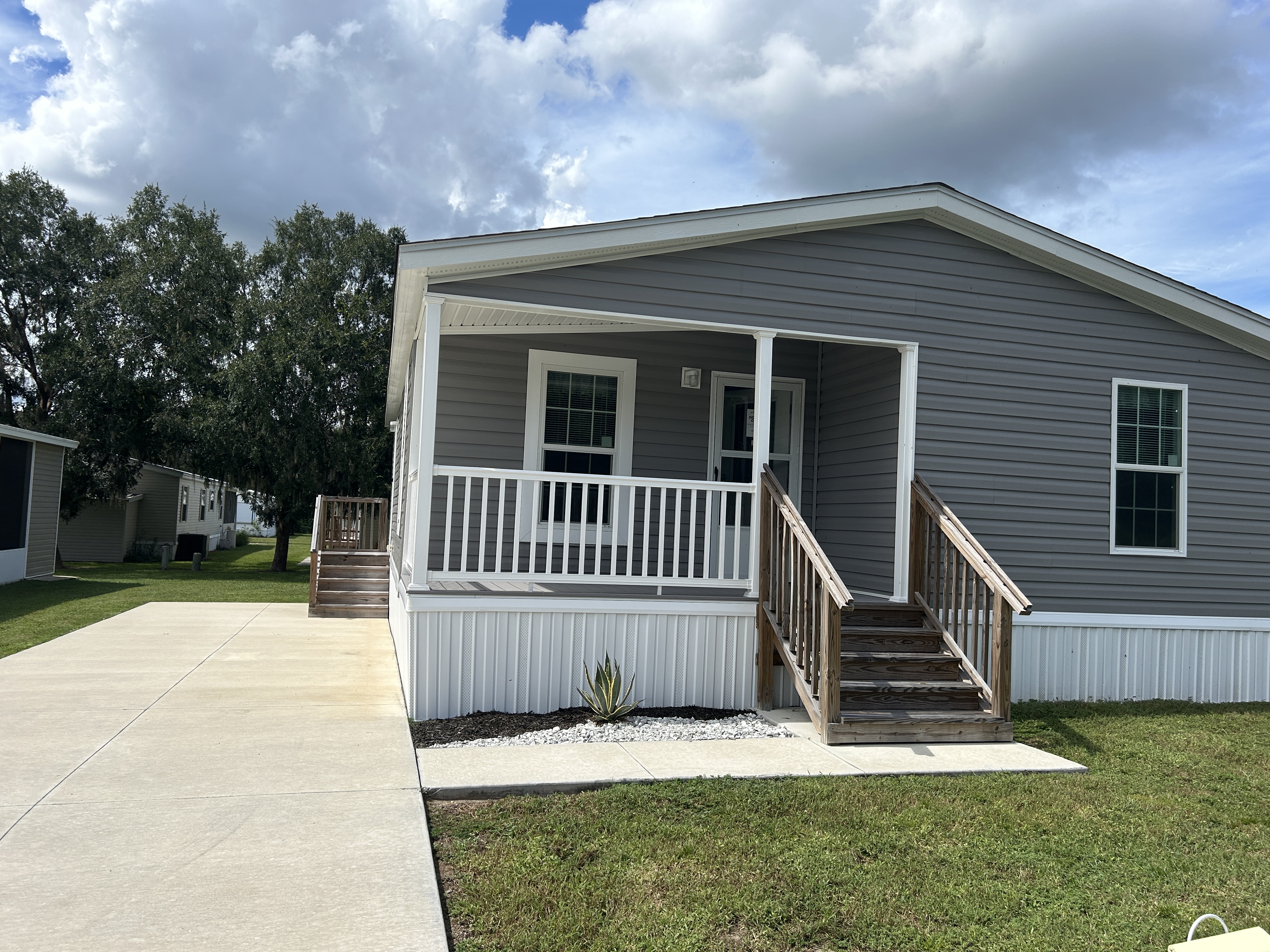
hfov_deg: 67.3
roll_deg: -2.4
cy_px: 476
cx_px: 635
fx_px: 954
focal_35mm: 26
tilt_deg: +3.3
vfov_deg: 53.1
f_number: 1.5
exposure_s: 1/4444
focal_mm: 5.7
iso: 50
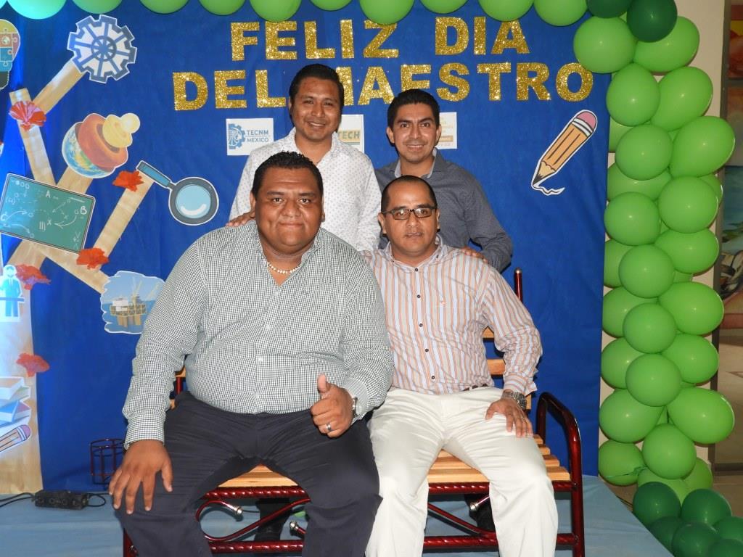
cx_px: 372
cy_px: 278
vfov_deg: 42.9
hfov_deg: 55.4
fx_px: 708
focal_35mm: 33
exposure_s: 1/30
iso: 200
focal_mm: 5.9
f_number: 3.6
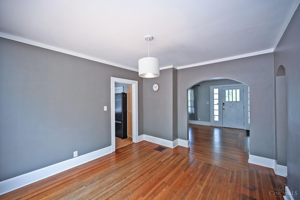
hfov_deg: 104.3
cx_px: 150
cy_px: 100
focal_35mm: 14
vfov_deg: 81.2
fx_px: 117
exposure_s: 1/60
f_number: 4
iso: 220
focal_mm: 14
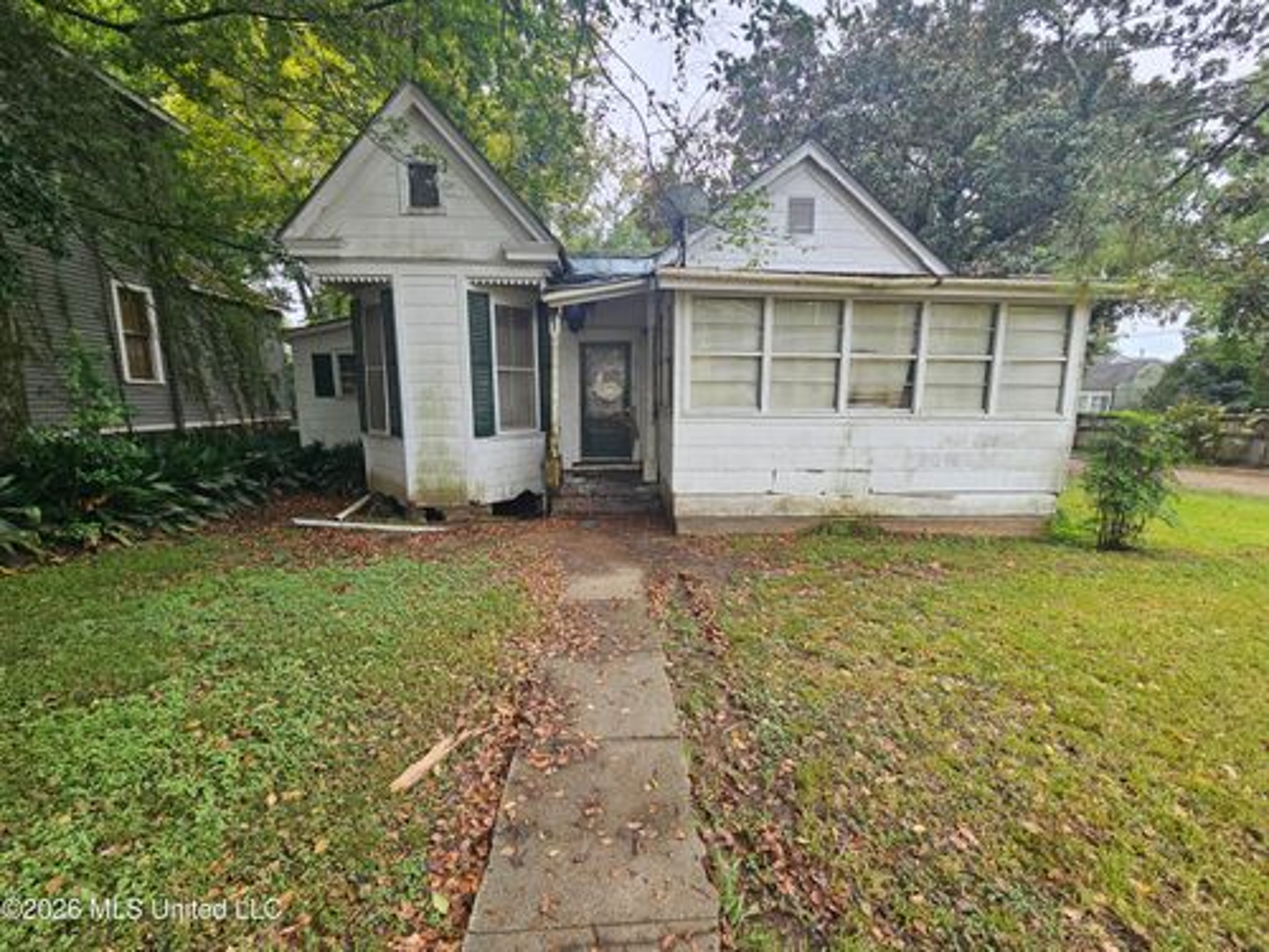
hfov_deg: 106.2
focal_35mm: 13
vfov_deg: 89.9
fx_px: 477
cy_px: 476
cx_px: 634
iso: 50
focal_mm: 2.2
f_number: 2.2
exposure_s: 1/233
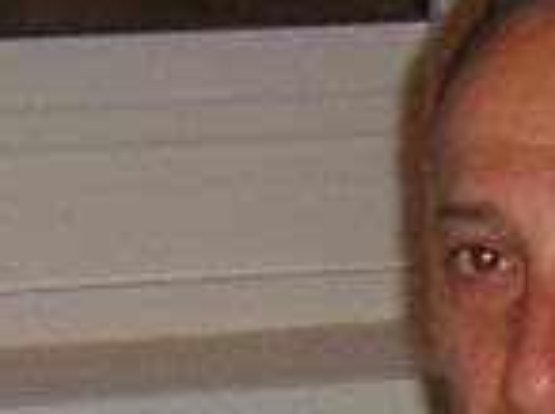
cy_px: 1082
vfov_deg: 5.3
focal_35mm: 267
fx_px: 4274
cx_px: 810
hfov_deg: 7.3
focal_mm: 6.4
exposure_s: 1/60.2
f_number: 3.5
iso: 64
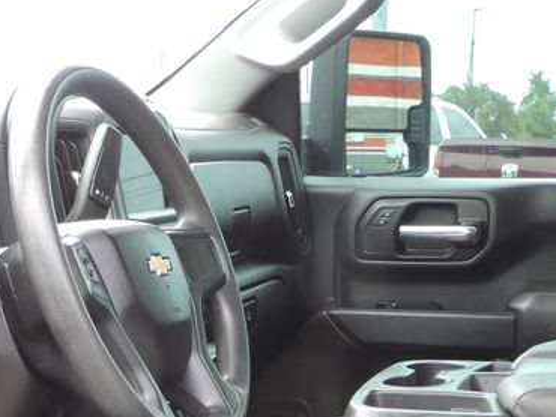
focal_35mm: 83
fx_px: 1334
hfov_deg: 23.5
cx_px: 355
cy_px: 537
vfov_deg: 16.8
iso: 100
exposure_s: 1/30
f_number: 3
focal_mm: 4.3
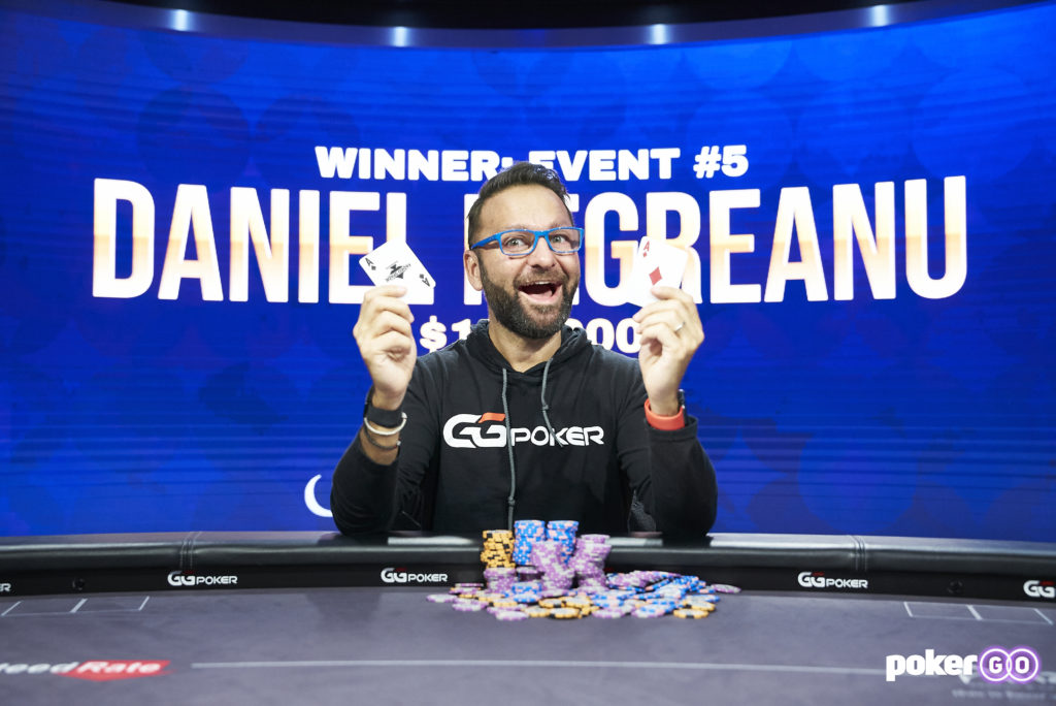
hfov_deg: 49.1
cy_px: 353
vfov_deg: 33.9
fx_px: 1156
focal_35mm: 39
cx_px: 528
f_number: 4
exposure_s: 1/250
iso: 2000
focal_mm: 39.4
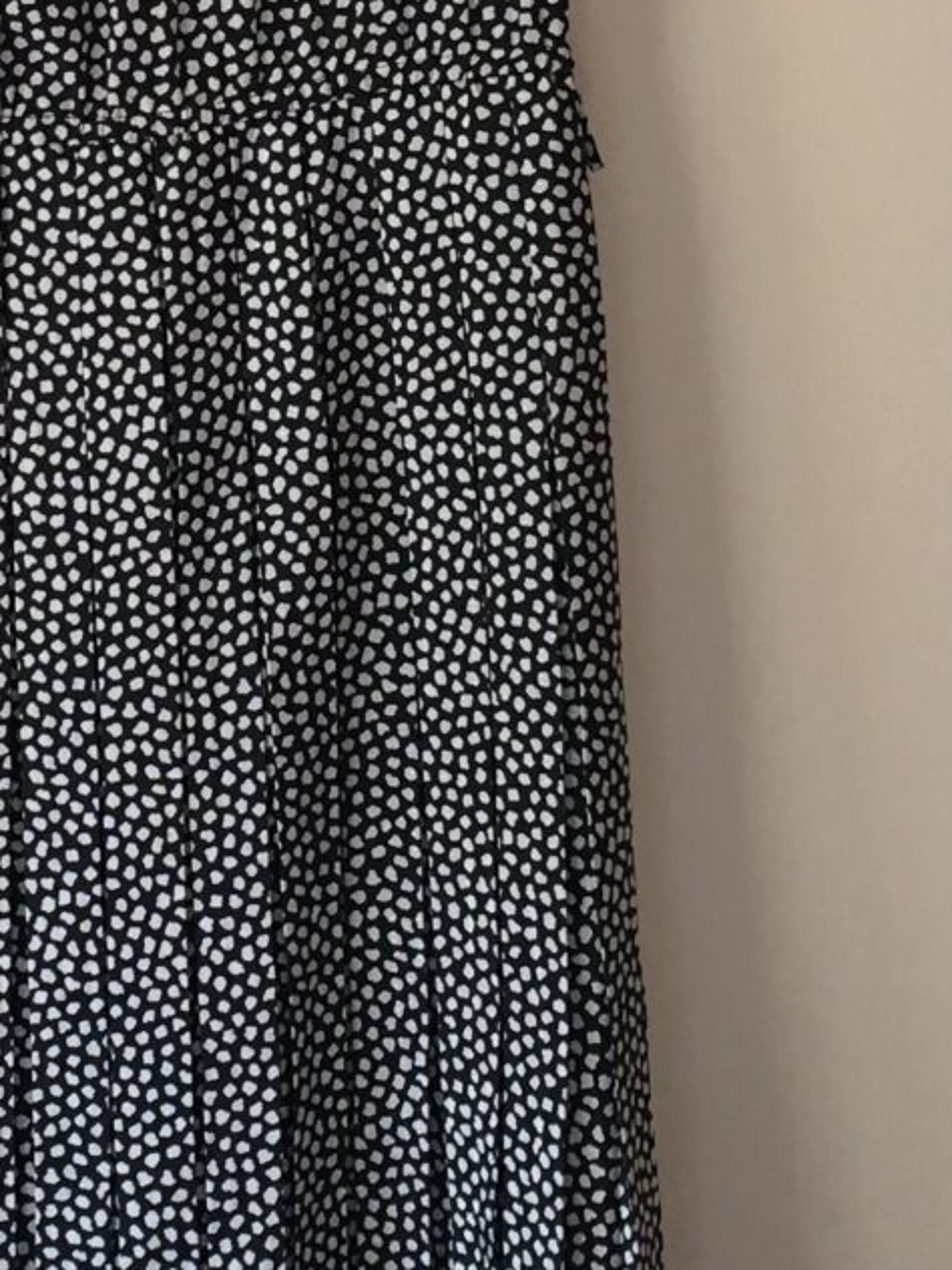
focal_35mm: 94
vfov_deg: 20.6
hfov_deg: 15.4
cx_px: -16
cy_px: 227
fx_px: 3447
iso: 80
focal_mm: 4.15
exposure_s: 1/30
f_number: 2.2
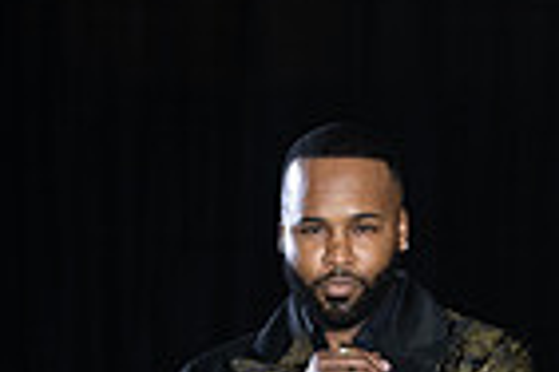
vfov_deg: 3.5
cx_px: 365
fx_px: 6040
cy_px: 863
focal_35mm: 389
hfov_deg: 5.3
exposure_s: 1/160
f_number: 5.6
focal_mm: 122
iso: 1250
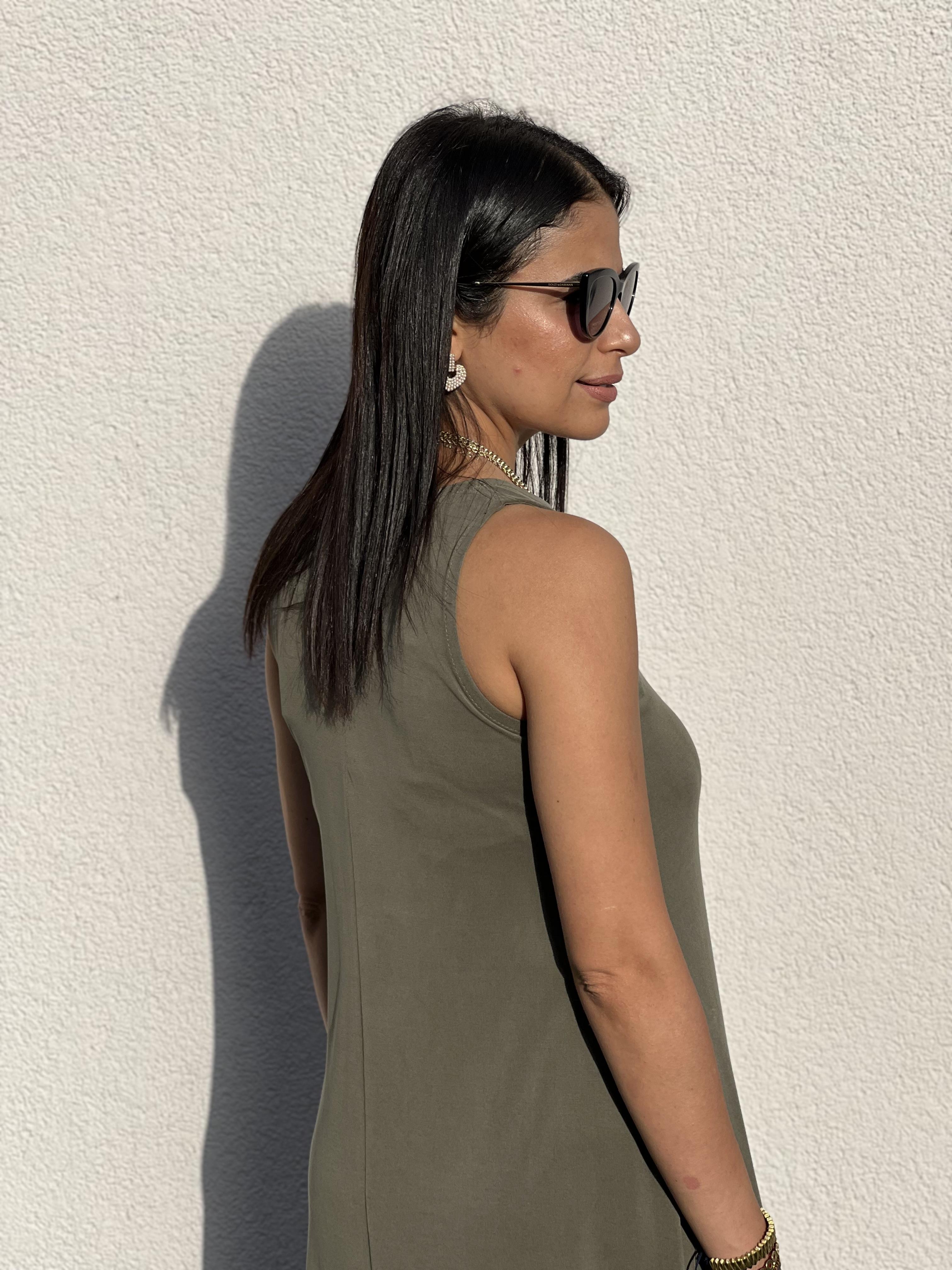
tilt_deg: -6.3
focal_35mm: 77
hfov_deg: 19.1
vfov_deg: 25.3
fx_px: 2824
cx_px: 476
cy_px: 635
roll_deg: +1.1
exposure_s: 1/619
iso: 32
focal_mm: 9
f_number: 2.8
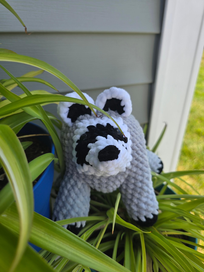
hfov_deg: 58.9
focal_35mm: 23
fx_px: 181
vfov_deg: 73.9
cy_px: 136
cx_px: 102
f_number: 1.7
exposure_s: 1/305
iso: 12
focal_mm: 6.3
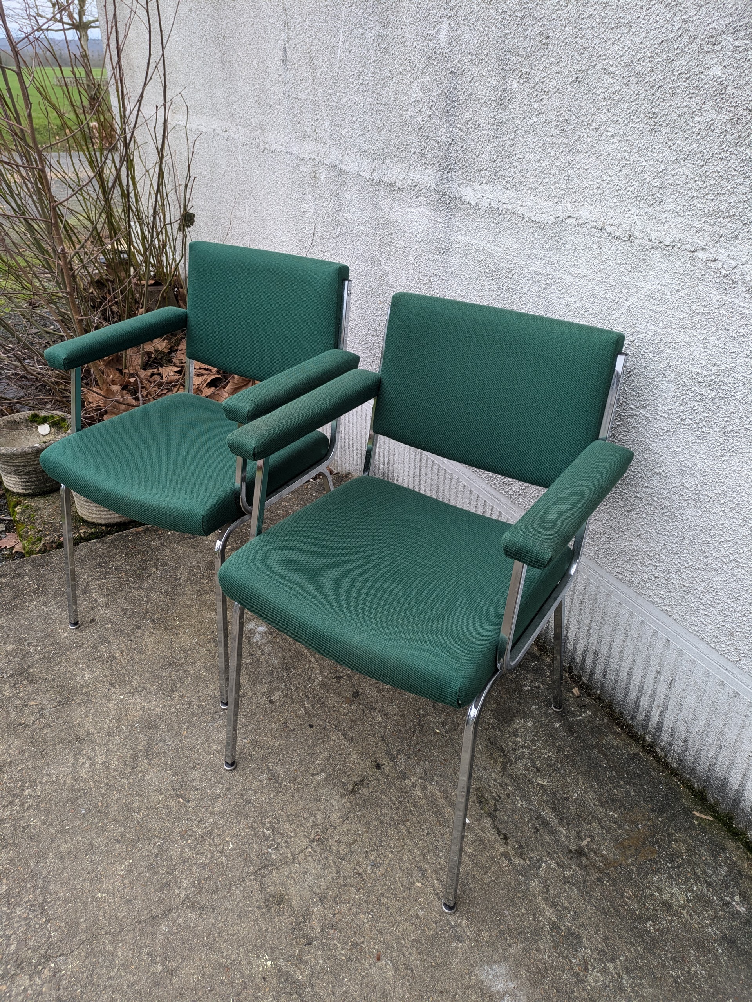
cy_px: 501
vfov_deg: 69.4
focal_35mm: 25
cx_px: 376
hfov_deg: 54.9
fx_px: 724
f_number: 1.89
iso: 60
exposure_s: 1/100
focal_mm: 5.43
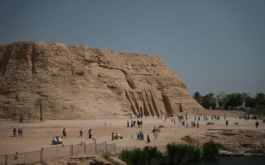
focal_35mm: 77
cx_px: 132
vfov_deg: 16.9
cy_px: 88
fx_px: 556
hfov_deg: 26.8
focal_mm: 50
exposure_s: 1/250
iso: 320
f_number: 2.8
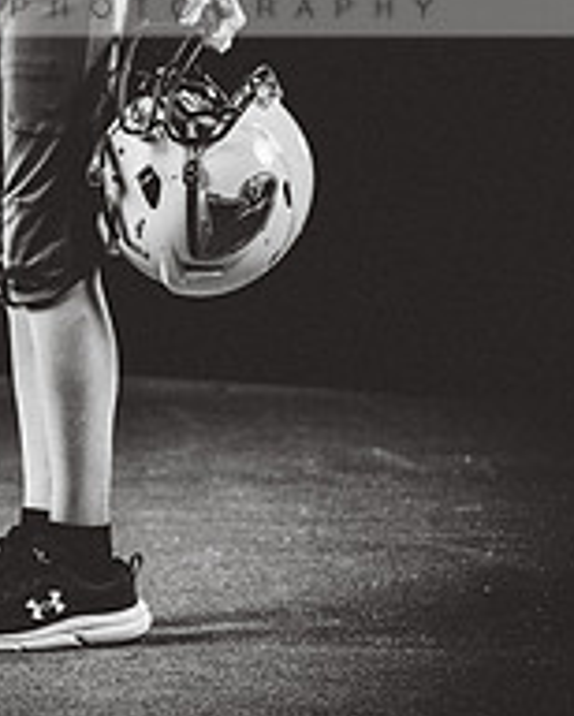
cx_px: 112
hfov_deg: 7.2
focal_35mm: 215
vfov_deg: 8.9
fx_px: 4558
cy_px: -56
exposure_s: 1/160
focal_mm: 98
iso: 200
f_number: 4
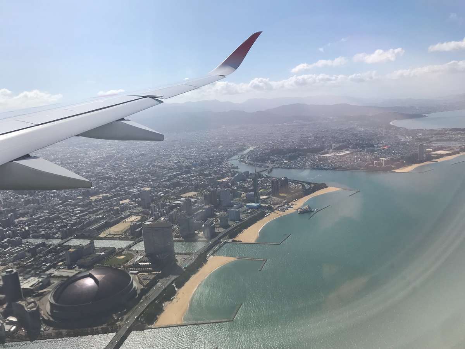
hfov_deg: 63.4
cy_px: 174
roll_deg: +5.1
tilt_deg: -9.3
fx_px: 376
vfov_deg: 49.7
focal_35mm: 28
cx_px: 232
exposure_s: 1/4808
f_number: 1.8
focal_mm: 3.99
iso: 20
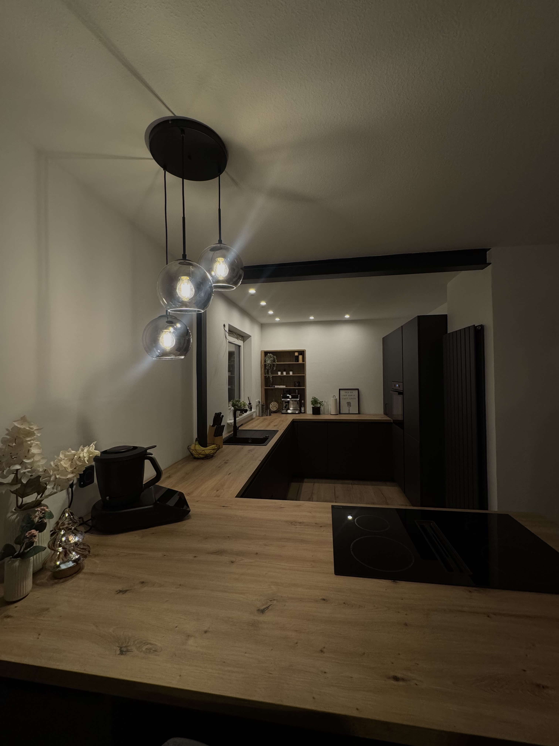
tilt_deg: +0.6
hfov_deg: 85.7
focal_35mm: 14
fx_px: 301
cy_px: 373
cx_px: 280
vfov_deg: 102.1
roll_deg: +1.2
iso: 250
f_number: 2.2
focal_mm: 2.22
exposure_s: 1/100
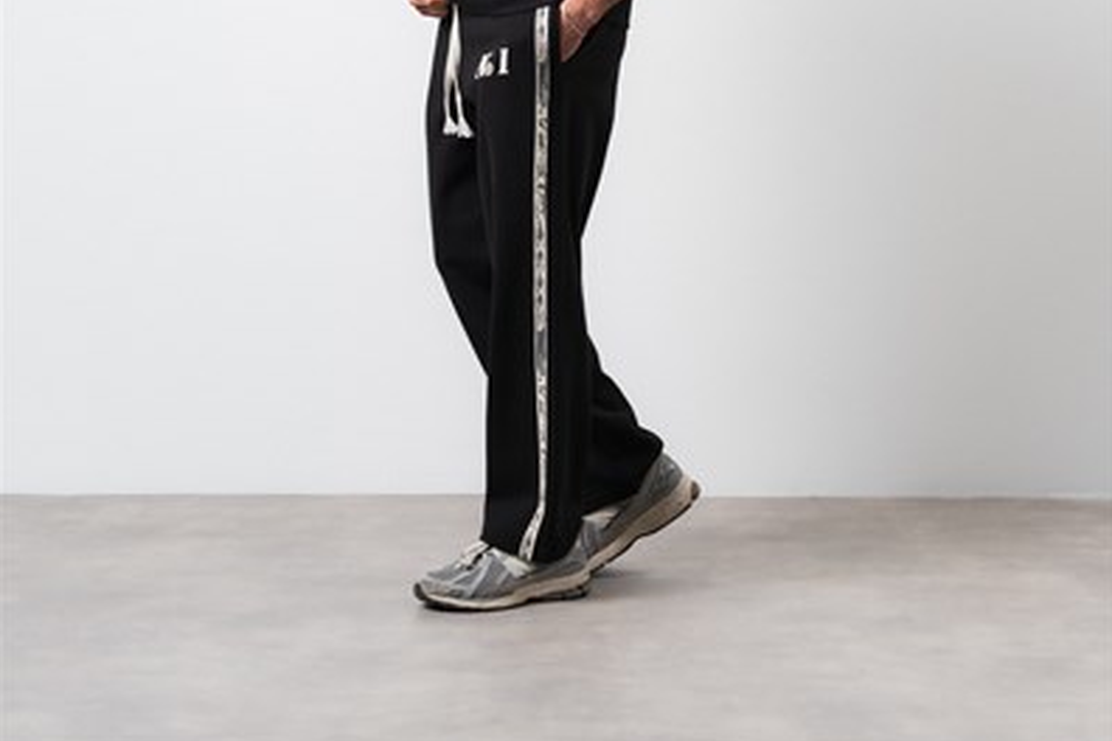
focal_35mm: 106
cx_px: 559
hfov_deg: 19.3
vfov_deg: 12.7
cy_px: -84
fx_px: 3274
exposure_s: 1/125
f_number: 8
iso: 100
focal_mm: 70
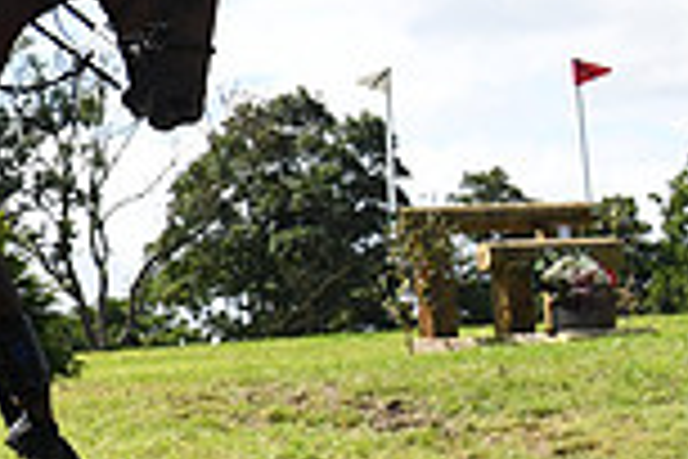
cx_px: -580
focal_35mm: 176
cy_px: 124
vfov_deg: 7.8
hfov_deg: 10.9
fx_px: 3361
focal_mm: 31
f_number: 8
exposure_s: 1/4000
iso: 1800
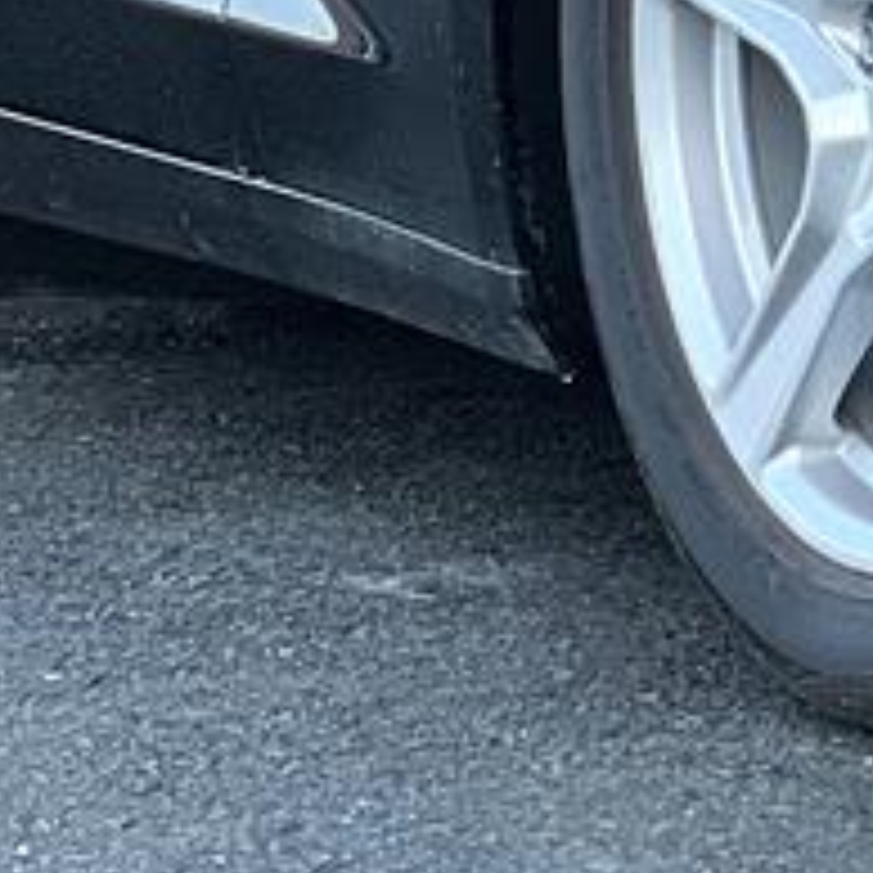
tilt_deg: -4.1
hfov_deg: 3.9
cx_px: 1490
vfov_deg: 3.9
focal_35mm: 448
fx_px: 12783
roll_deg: +1.8
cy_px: -1022
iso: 160
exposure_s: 1/121
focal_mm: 9
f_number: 2.8
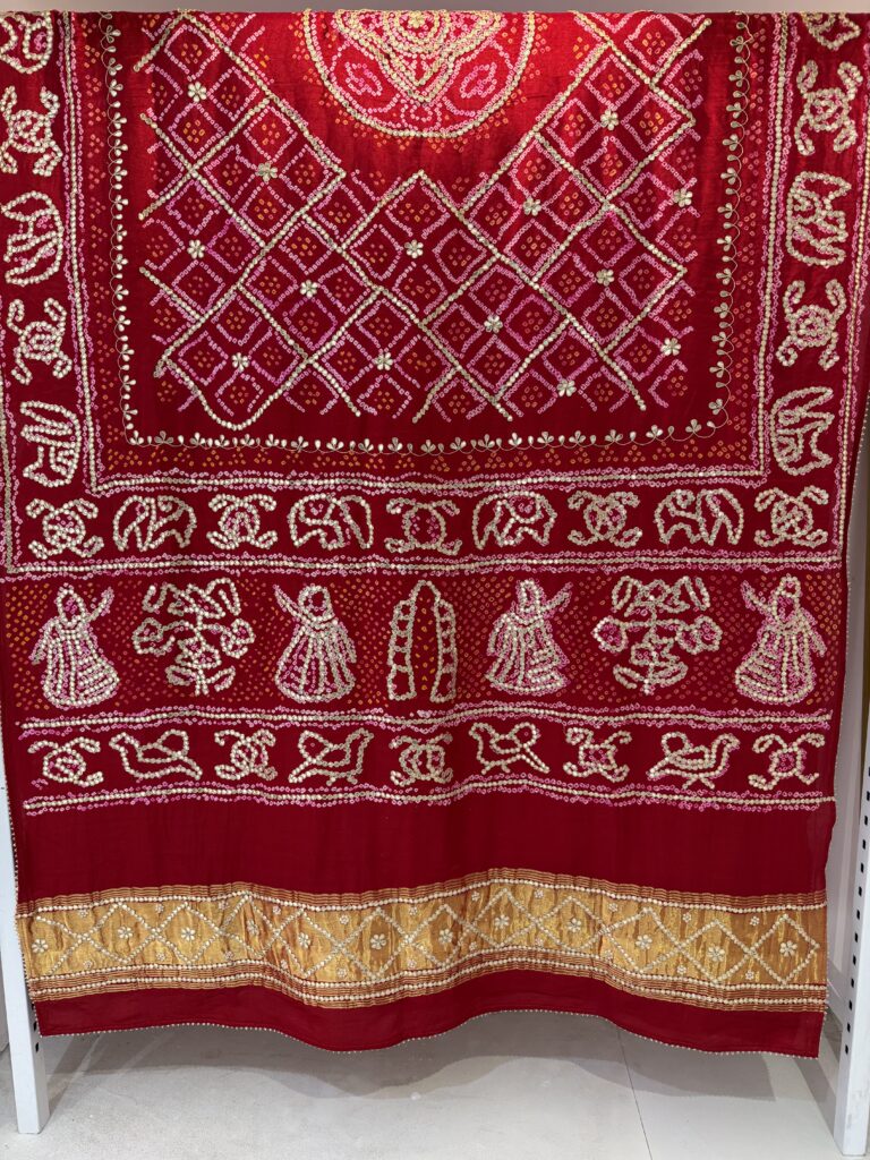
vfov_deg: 71.6
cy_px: 580
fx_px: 804
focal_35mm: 24
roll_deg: -0.7
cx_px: 435
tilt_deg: -8.2
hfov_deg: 56.8
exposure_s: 1/100
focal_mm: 6.76
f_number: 1.78
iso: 100
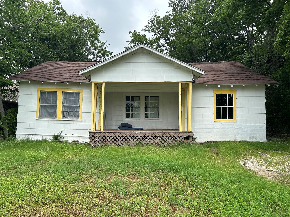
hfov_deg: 67.3
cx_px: 145
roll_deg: -0.1
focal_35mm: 26
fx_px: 218
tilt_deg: +3.6
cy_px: 108
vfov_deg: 53.1
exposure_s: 1/2513
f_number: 1.5
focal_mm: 5.7
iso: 50
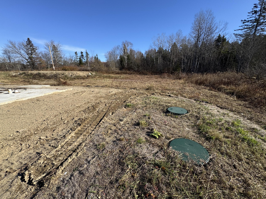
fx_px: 108
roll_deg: +0.2
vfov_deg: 85.7
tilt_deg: -14.4
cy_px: 100
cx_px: 133
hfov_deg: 102.1
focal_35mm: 14
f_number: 2.2
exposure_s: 1/1277
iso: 40
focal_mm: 2.22
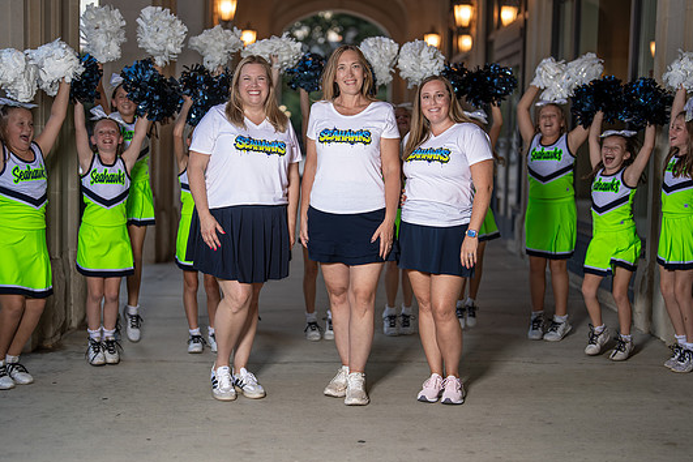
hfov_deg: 35.6
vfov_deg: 24.2
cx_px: 337
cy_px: 221
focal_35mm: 56
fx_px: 1078
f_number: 1.2
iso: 100
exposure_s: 1/400
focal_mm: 50
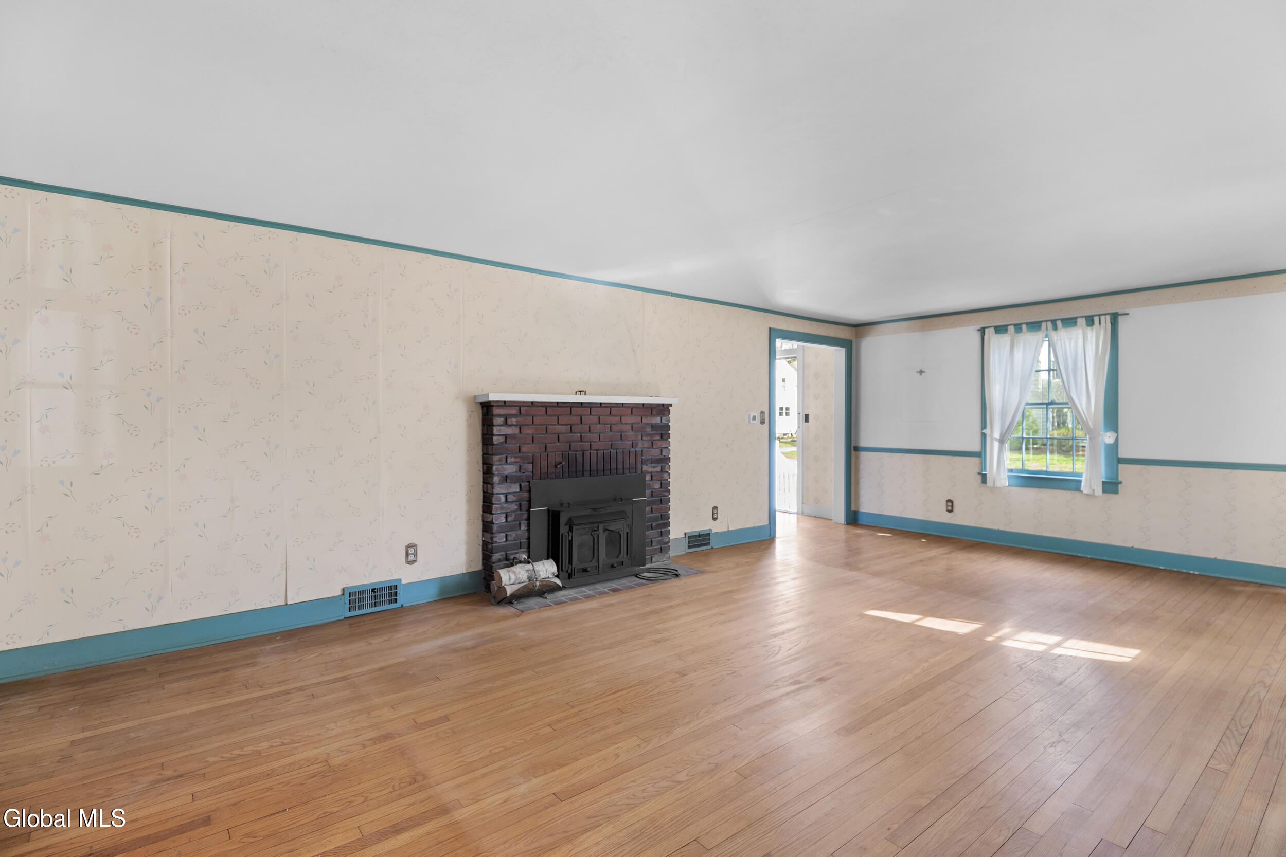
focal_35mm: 16
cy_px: 428
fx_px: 572
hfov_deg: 96.7
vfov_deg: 73.8
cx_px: 643
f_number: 4
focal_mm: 16
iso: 500
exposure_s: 1/60
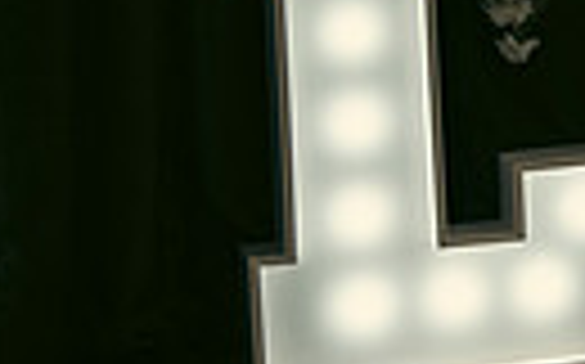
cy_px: -61
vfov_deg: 7.7
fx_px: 2676
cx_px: 1134
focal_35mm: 168
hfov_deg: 11.4
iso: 640
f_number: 3.5
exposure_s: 1/160
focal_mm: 37
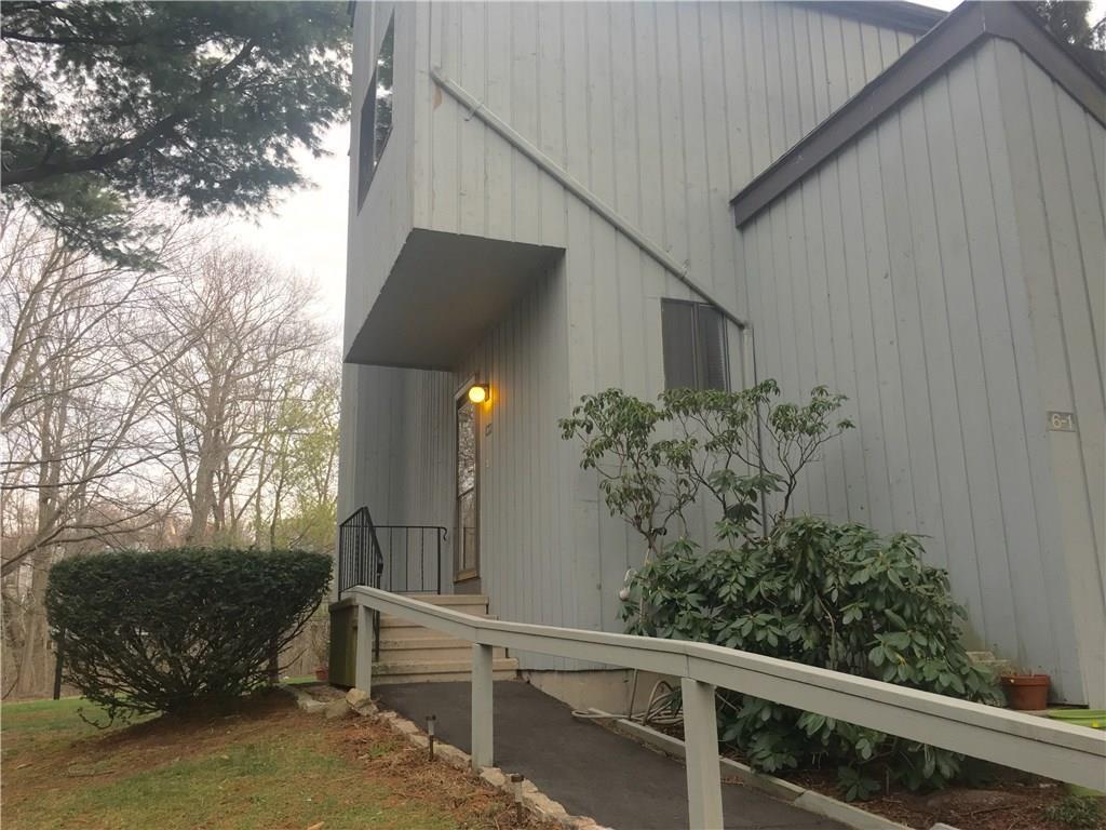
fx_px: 927
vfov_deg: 48.2
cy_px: 415
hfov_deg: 61.7
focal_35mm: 29
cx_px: 553
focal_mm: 4.15
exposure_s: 1/120
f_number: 2.2
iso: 40
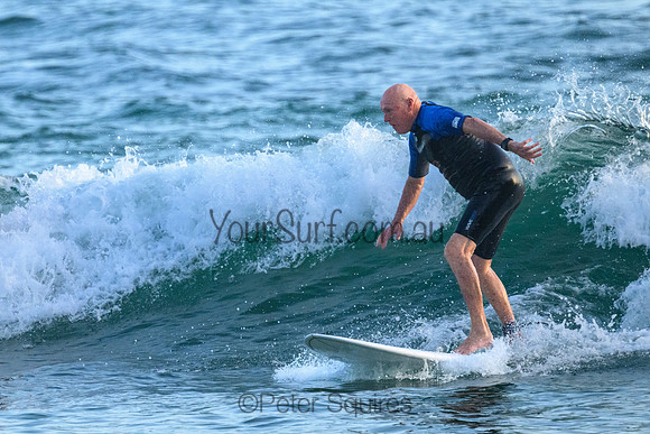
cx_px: 256
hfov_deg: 2.5
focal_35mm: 825
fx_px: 14900
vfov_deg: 1.7
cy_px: 171
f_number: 11
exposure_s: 1/2000
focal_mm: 680
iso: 6400
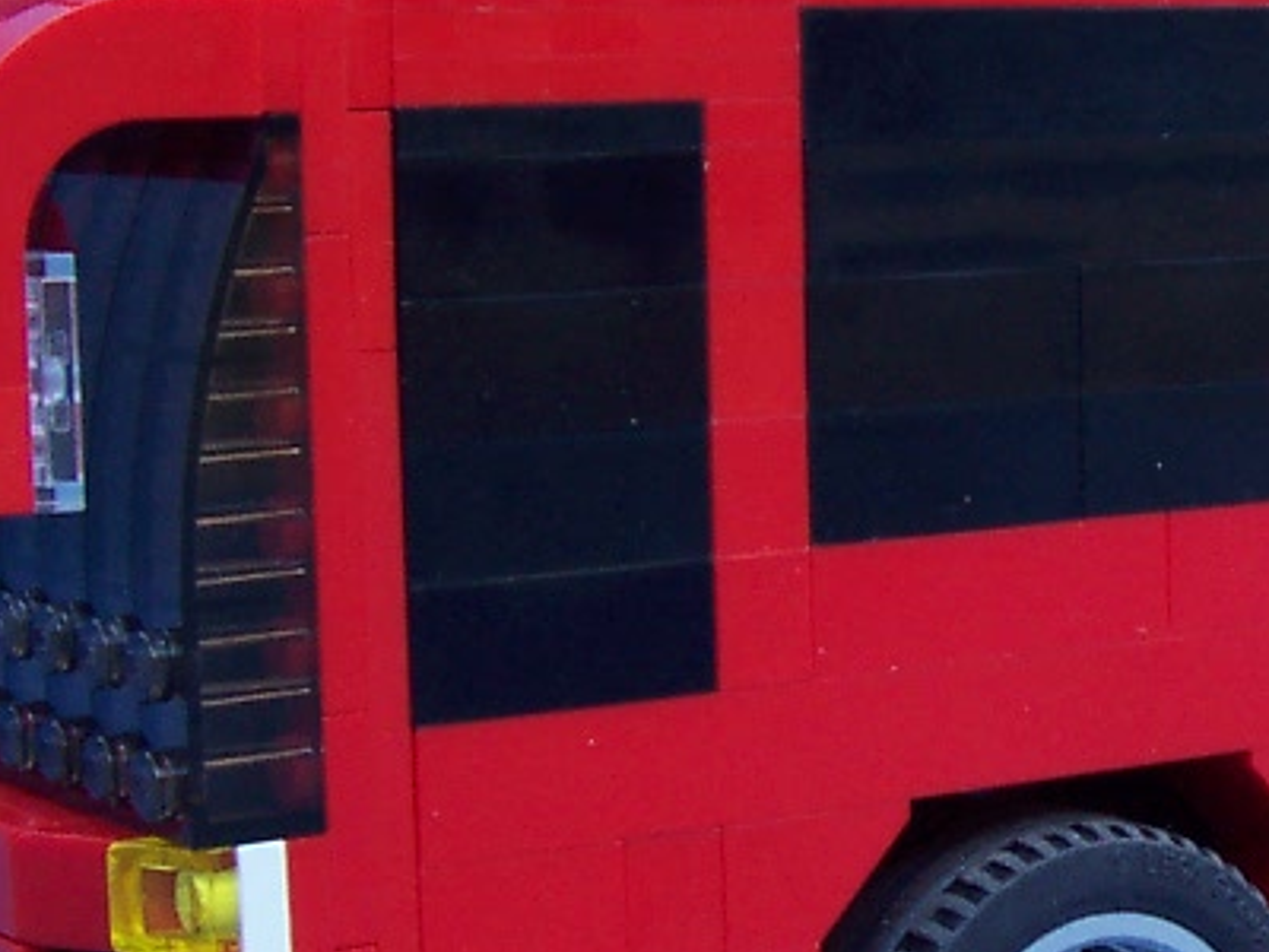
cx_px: 1310
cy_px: 552
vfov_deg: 13.3
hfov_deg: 17.3
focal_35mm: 111
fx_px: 4069
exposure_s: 1/90
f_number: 2.8
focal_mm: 5.6
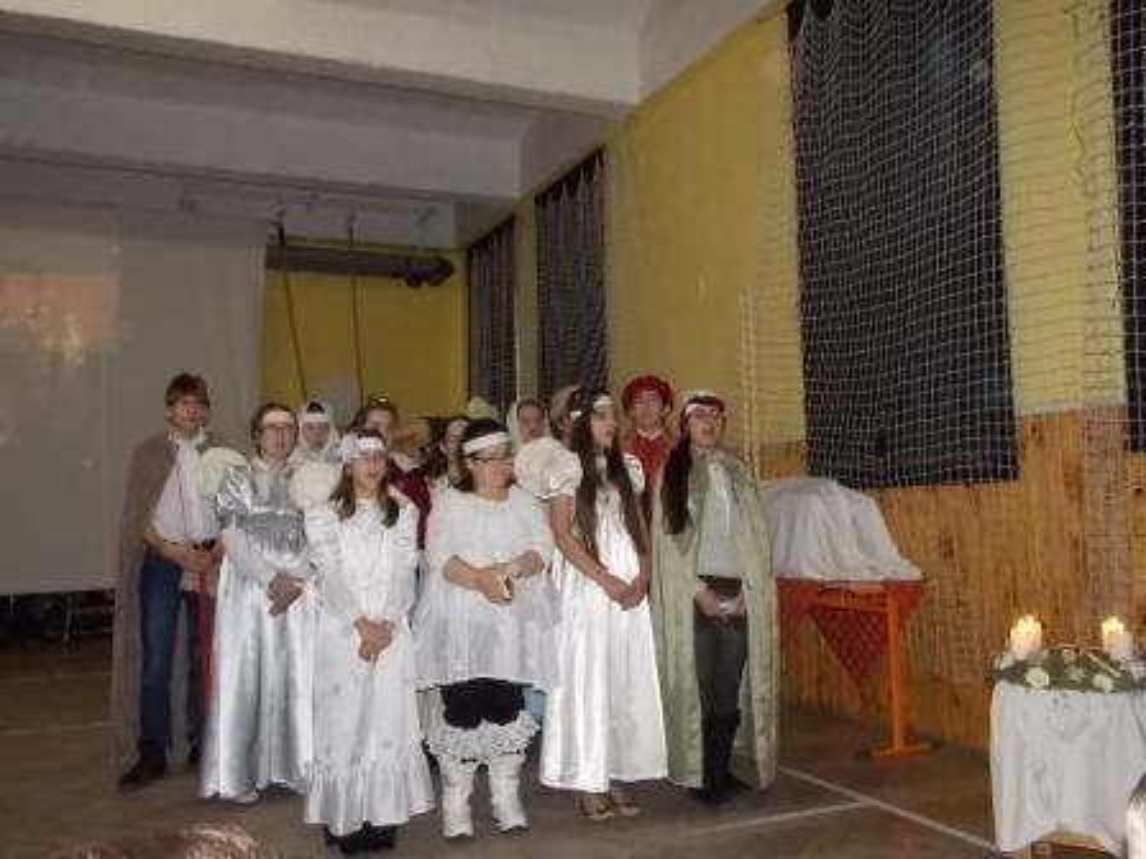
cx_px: 573
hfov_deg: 60.0
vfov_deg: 46.8
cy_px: 430
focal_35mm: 30
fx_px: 993
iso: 320
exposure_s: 1/30
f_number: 3.3
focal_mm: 5.3
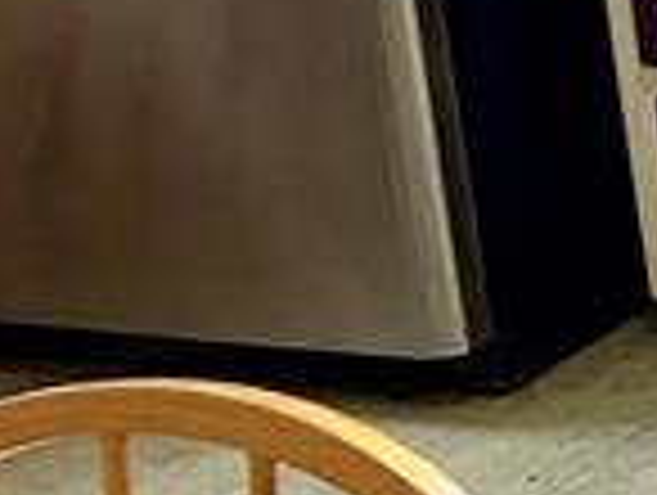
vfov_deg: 7.9
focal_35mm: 182
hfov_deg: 8.4
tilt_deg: -15.0
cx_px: 2214
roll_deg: +3.1
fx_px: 3460
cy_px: -356
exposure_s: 1/60
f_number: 1.5
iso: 250
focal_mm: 5.7
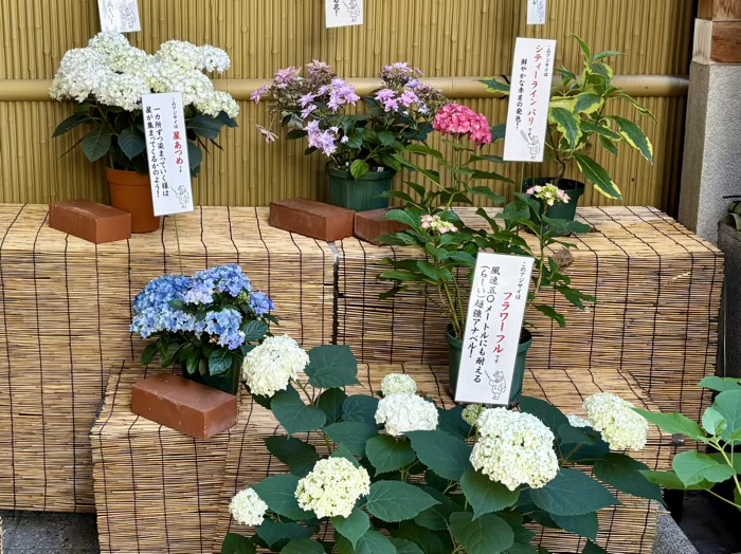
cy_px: 277
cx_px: 370
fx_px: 556
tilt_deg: -13.3
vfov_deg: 53.0
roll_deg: +0.1
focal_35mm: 26
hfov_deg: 67.3
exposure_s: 1/121
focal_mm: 5.96
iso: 125
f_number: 1.6
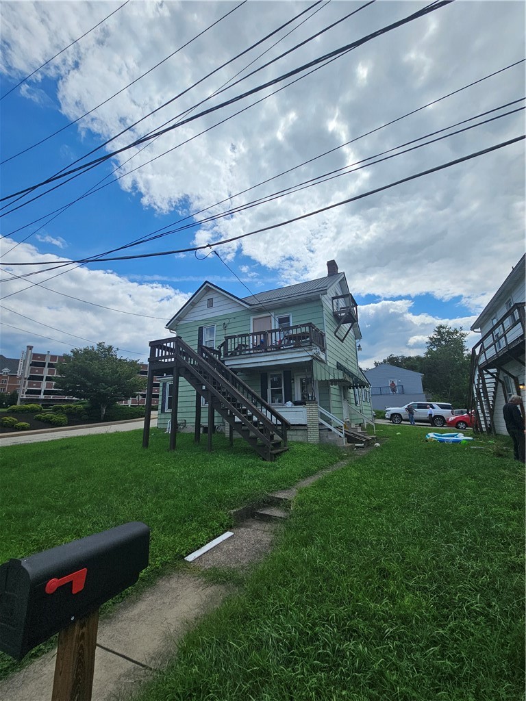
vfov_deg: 106.2
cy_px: 350
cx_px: 263
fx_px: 263
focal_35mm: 13
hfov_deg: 89.9
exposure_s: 1/4939
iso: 50
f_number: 2.2
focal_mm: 2.2
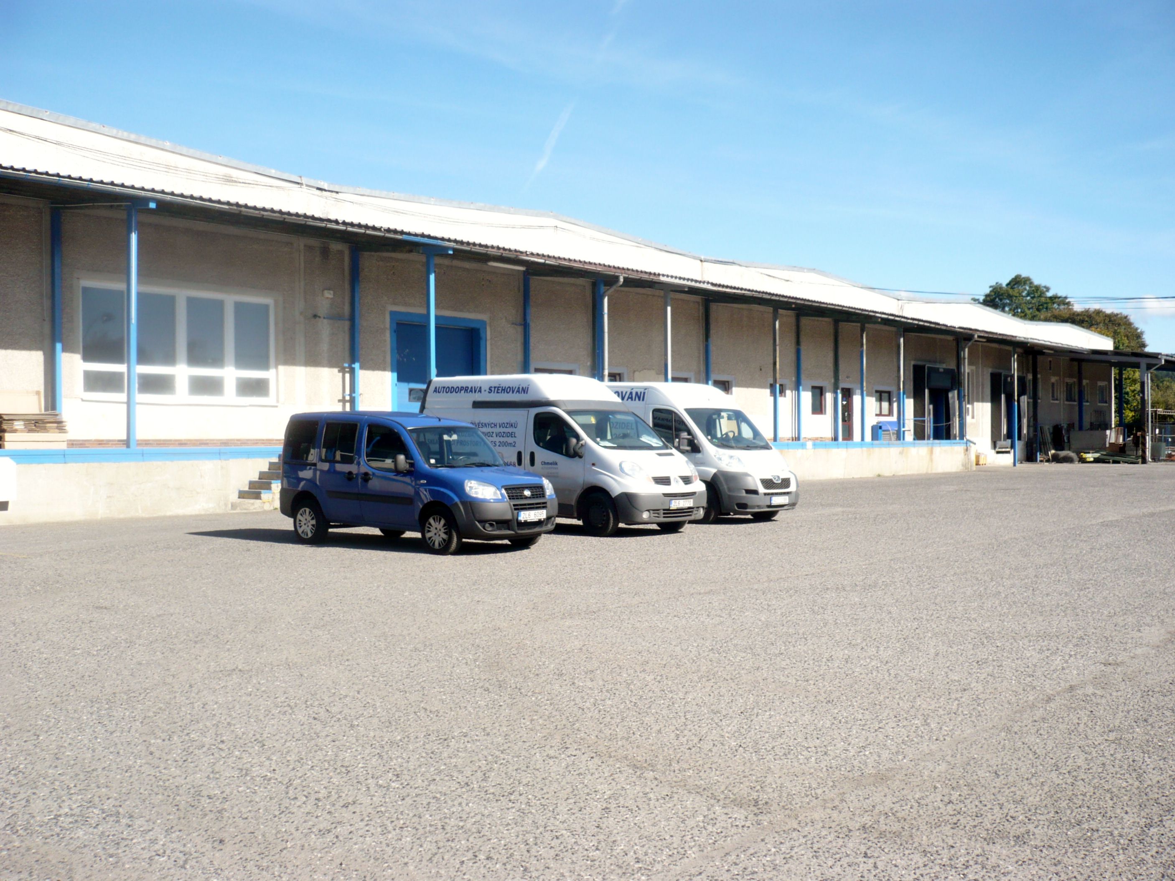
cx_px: 588
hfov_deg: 52.6
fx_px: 1188
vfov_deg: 40.7
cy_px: 440
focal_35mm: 35
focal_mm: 5.8
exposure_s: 1/160
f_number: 8
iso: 100
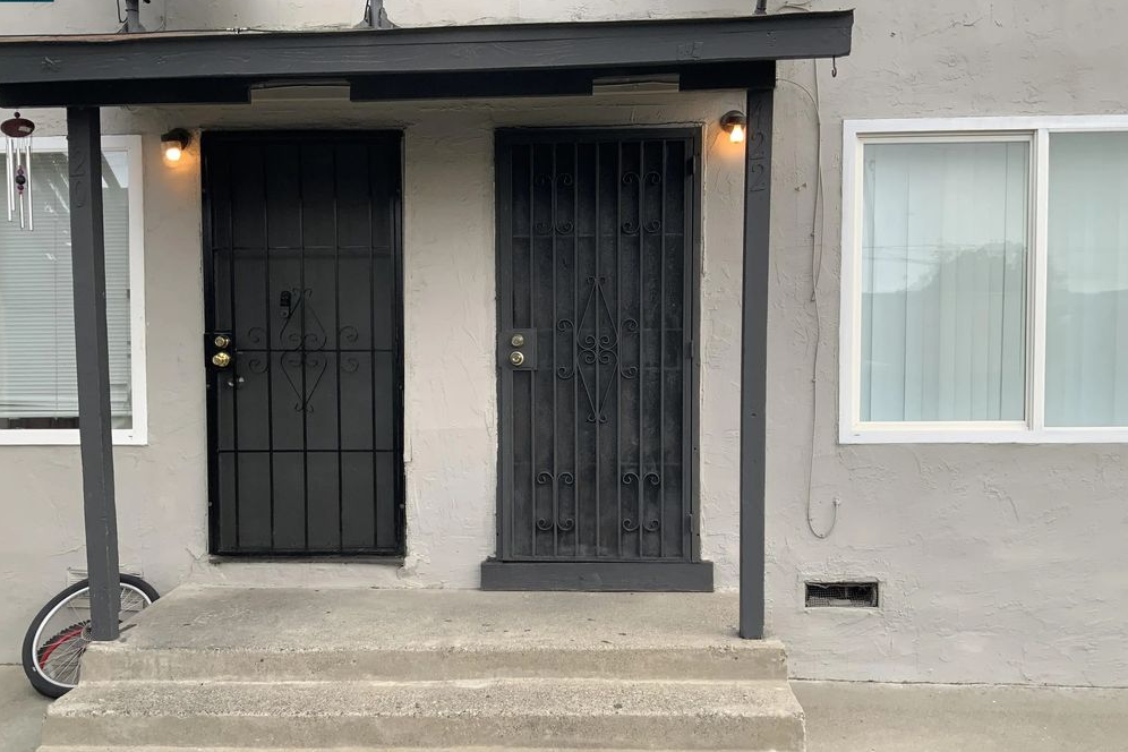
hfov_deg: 60.3
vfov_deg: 42.3
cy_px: 418
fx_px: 971
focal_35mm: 31
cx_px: 558
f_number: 1.8
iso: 16
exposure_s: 1/204
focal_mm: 3
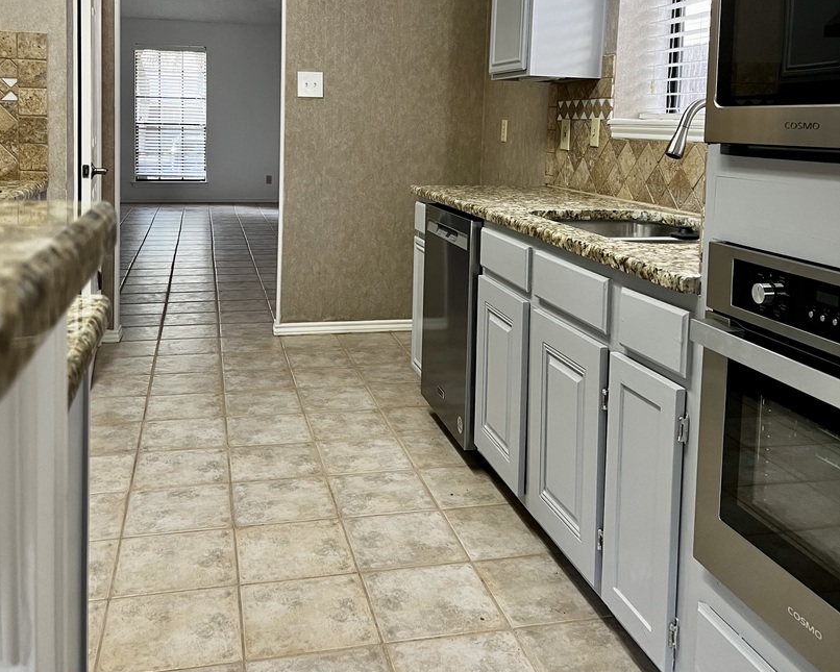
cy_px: 193
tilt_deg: -4.2
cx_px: 419
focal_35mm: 34
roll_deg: -1.4
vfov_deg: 42.4
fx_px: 845
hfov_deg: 52.8
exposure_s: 1/60
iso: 125
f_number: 1.5
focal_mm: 5.7
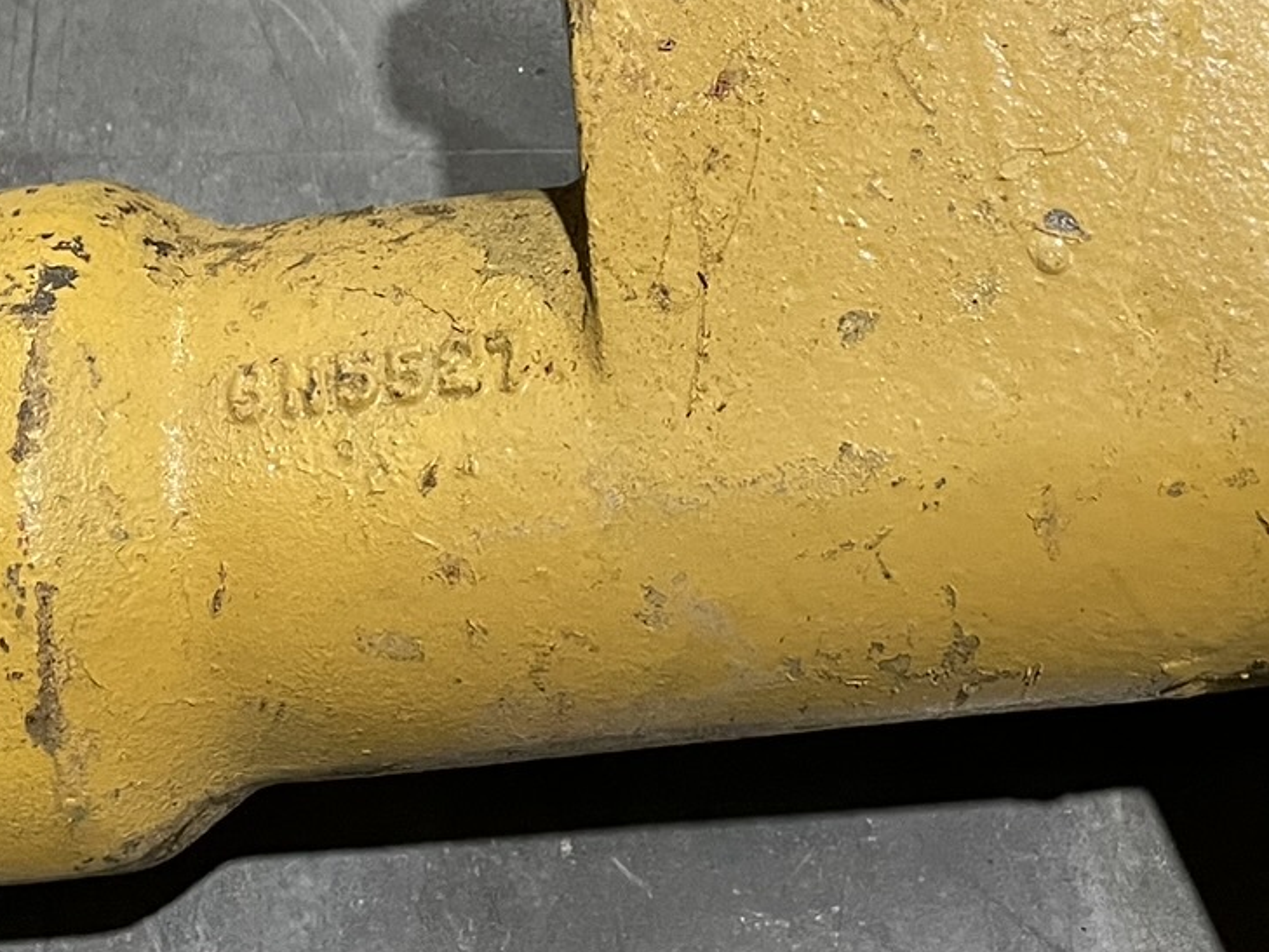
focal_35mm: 73
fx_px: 2677
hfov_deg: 26.7
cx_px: 672
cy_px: 78
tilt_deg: -56.7
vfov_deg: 19.8
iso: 320
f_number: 1.6
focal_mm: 4.2
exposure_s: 1/60
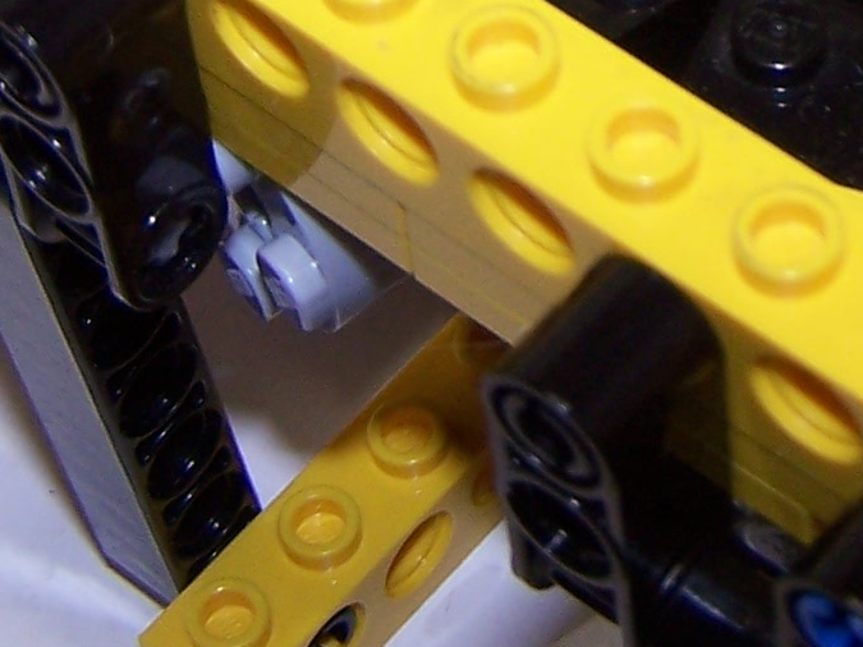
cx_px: 1041
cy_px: -492
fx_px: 3614
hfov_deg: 13.2
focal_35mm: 145
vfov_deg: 9.7
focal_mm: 6.3
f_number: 2.8
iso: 80
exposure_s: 1/60
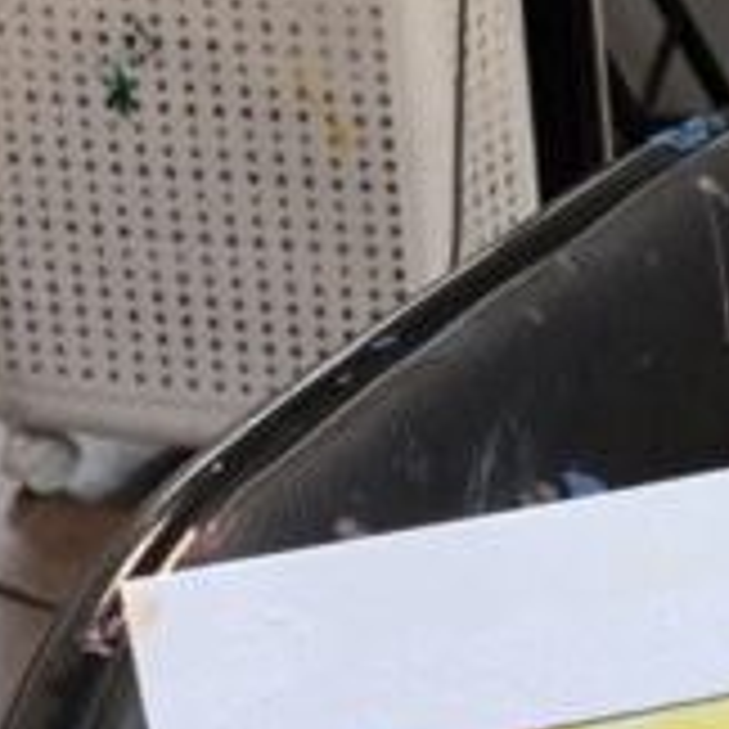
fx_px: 3383
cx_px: 1431
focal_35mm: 142
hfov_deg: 11.2
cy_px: -4
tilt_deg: -15.0
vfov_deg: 12.2
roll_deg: +0.9
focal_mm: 4.25
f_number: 1.8
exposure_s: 1/100
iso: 50
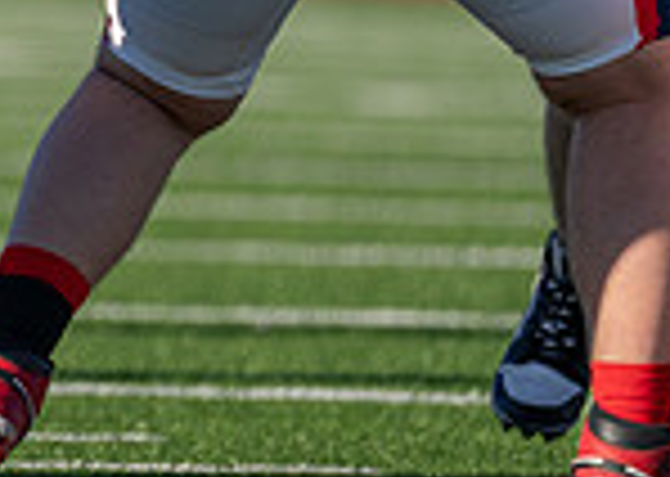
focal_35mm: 1005
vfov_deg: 1.4
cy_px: -132
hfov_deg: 2.0
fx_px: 19098
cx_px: -811
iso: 100
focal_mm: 200
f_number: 2.8
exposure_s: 1/2000
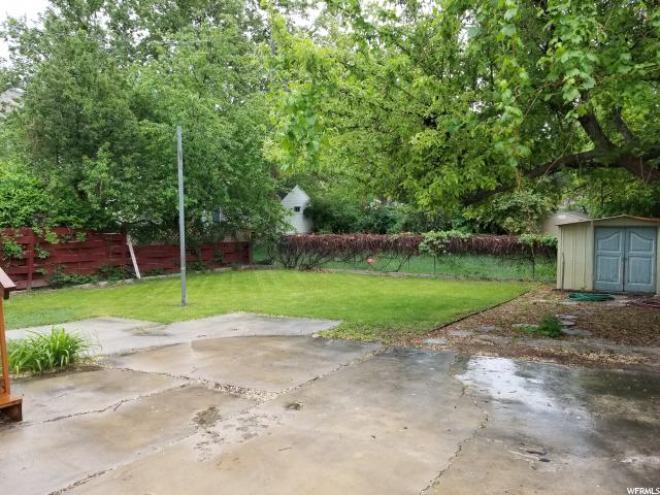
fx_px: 496
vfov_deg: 53.1
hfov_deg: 67.3
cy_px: 248
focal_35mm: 26
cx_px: 330
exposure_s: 1/60
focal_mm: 4.25
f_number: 1.7
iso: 80
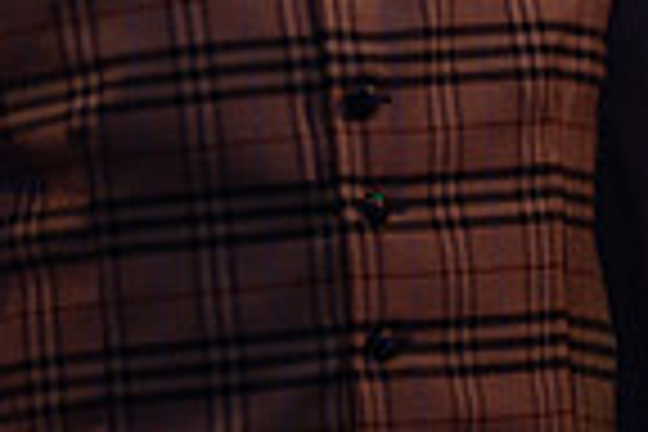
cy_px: -389
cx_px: 652
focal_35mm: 804
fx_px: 14471
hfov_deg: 2.6
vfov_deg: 1.7
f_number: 2.8
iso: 1600
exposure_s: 1/400
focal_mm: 200
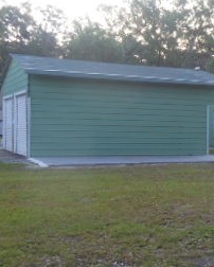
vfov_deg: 30.5
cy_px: 126
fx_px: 490
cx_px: 202
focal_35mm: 62
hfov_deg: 23.8
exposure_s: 1/50
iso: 80
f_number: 3.2
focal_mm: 4.5
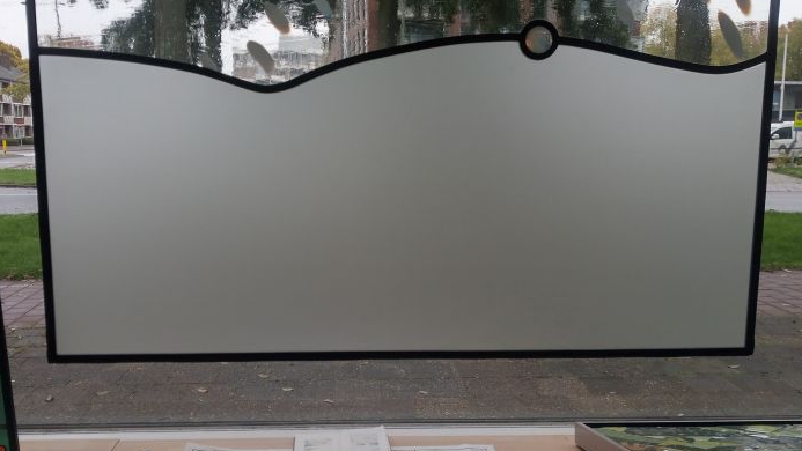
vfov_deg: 51.3
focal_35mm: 22
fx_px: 468
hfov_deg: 81.2
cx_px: 402
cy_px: 194
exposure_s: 1/120
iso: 115
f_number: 2
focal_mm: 3.52
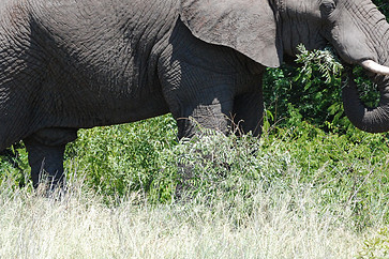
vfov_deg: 4.8
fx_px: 3112
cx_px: 198
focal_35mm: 288
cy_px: 93
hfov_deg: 7.2
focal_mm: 120
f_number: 9
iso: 1000
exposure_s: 1/800
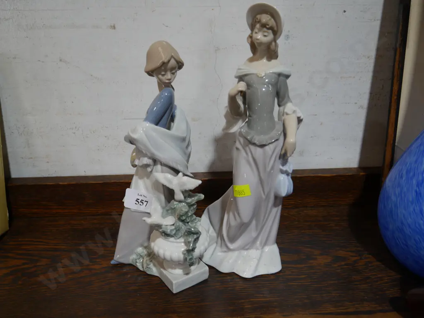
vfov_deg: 46.8
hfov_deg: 59.9
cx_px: 212
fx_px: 368
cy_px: 159
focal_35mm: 30
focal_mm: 15
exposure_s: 1/80
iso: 200
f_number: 3.6
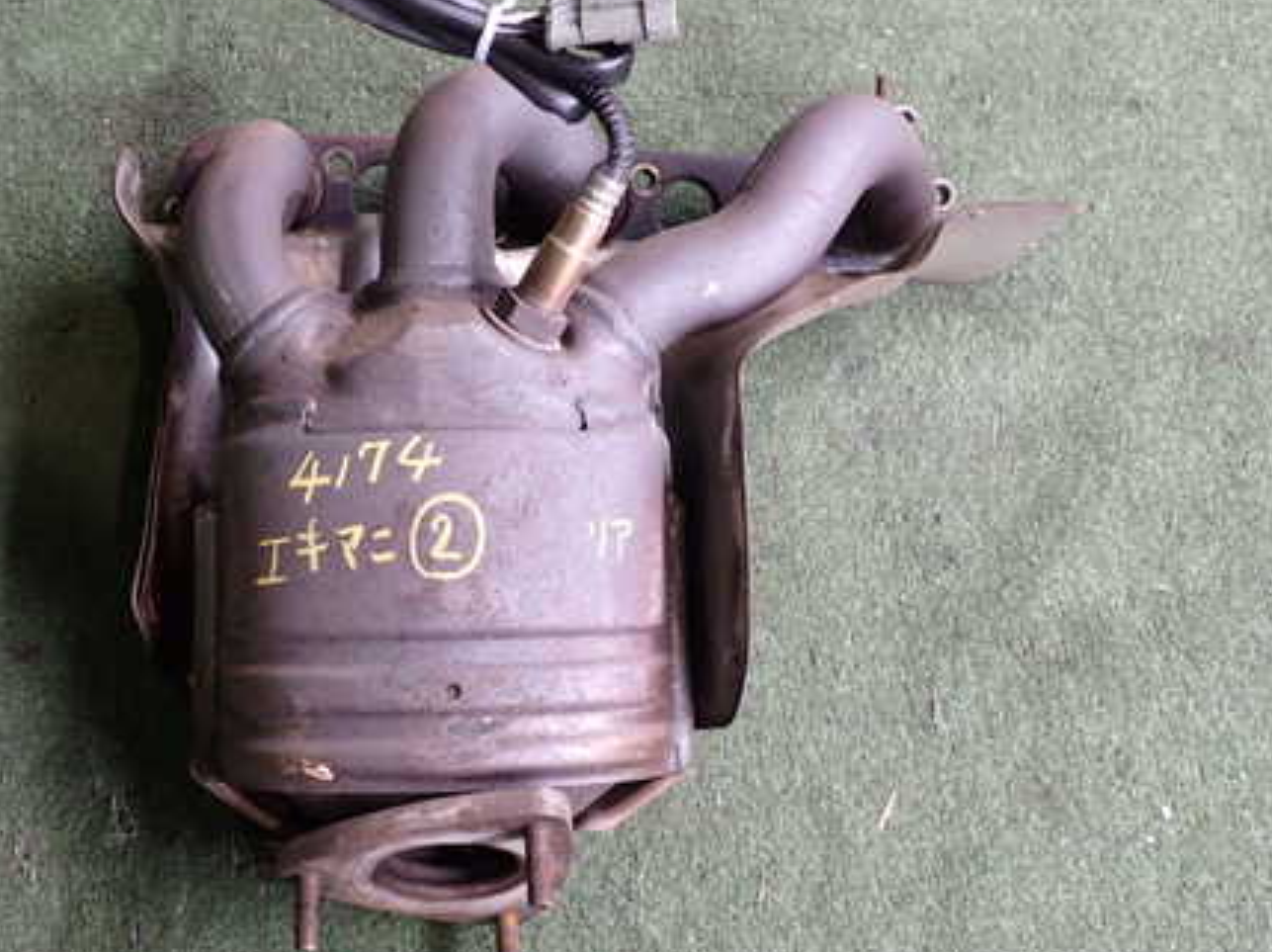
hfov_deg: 44.5
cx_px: 483
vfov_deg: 34.3
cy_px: 430
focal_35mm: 42
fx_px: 1542
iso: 200
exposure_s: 1/80
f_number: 2.3
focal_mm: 5.4
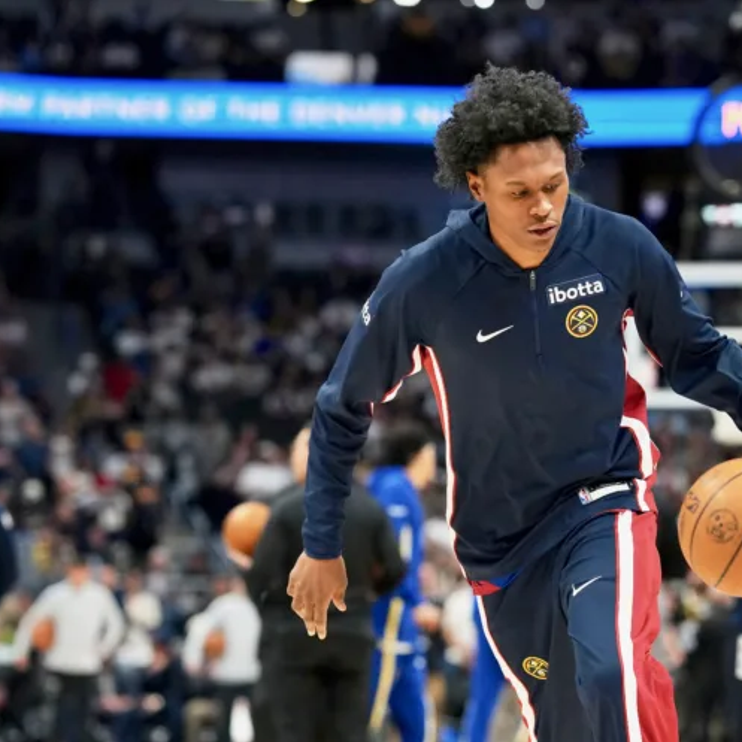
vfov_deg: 10.7
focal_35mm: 163
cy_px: 372
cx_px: 476
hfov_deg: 10.7
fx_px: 3953
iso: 1600
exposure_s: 1/1600
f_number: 2
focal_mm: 85
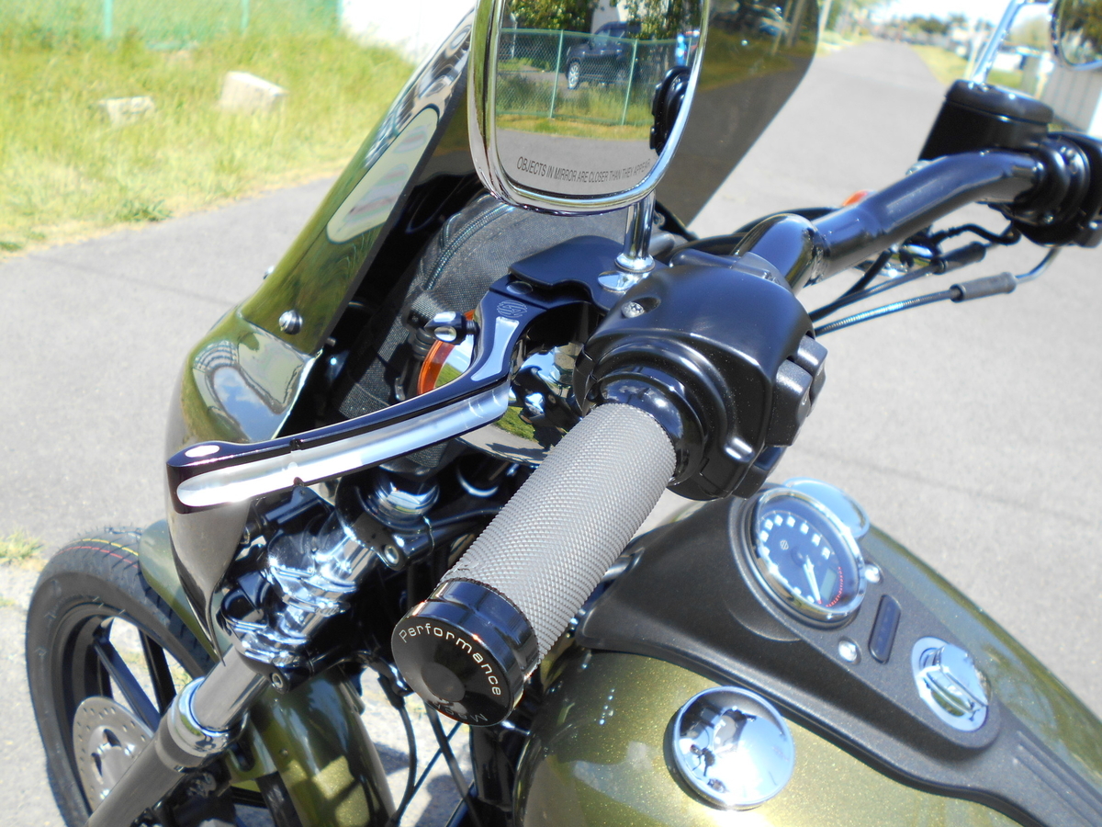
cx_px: 551
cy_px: 414
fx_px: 1082
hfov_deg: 54.0
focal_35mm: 34
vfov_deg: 41.8
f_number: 3.6
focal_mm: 5.8
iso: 80
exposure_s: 1/320
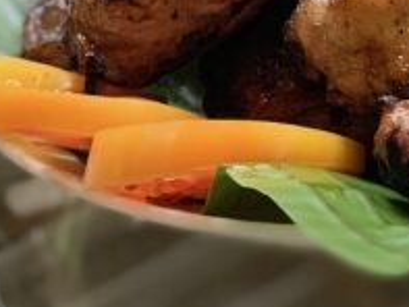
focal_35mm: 185
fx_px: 2187
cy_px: -179
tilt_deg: -18.3
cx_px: 469
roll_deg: +19.9
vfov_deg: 7.9
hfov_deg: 10.5
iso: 400
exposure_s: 1/60
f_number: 2.4
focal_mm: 6
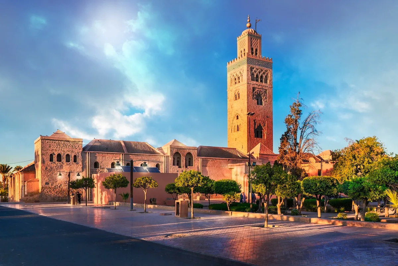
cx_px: 199
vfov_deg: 41.1
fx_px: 354
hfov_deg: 58.7
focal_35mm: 32
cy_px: 133
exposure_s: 1/125
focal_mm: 32
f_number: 10
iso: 250
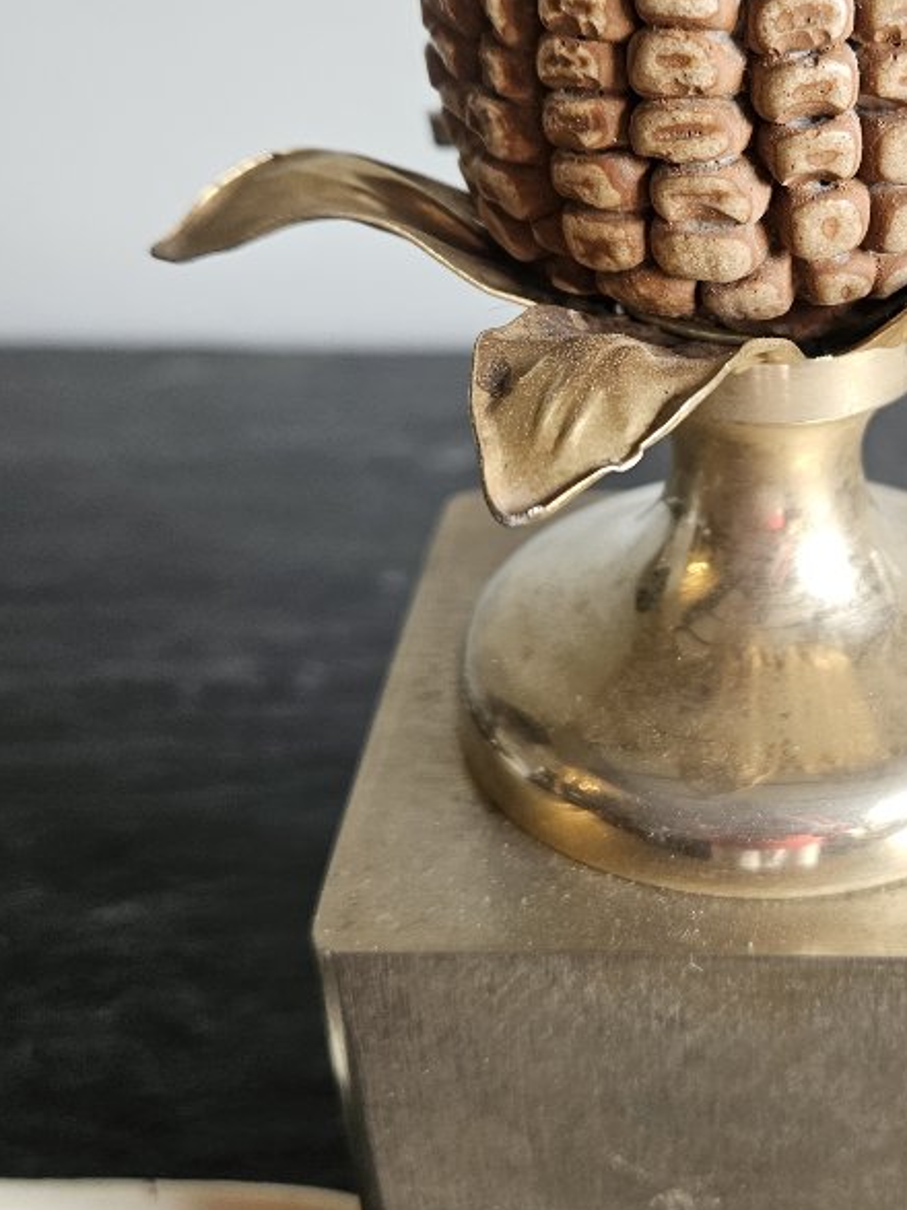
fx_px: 1643
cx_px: 790
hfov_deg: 29.8
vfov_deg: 40.3
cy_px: 495
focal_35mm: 47
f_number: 1.8
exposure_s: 1/100
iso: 160
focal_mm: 5.4
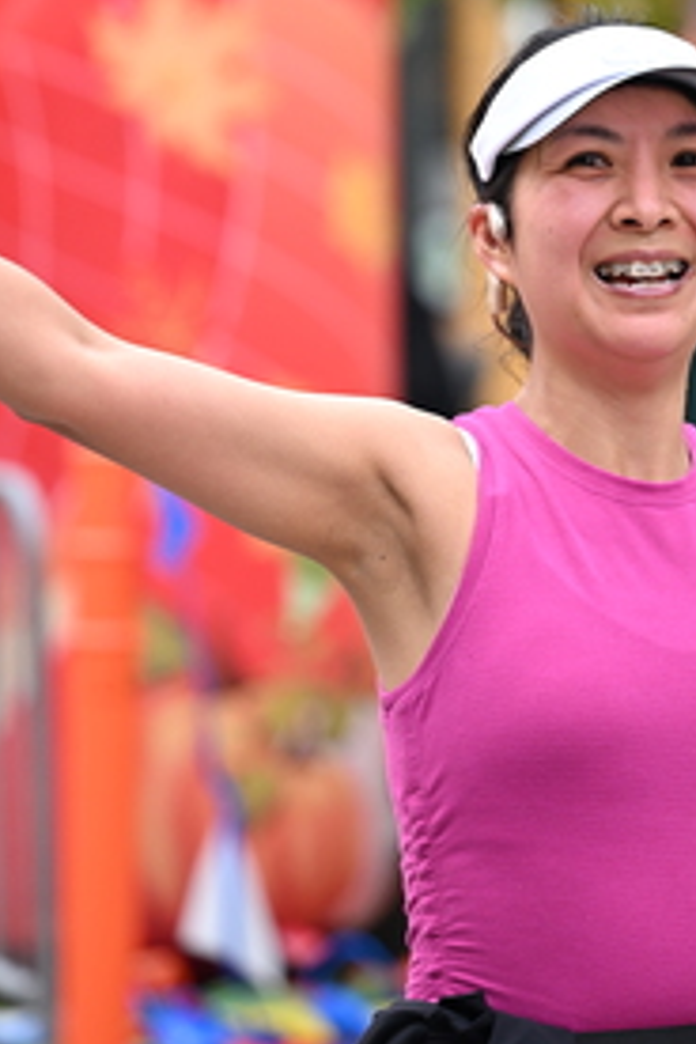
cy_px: 303
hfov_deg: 6.6
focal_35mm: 207
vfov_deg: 9.9
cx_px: 467
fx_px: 6003
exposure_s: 1/2000
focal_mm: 104
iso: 640
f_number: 2.8
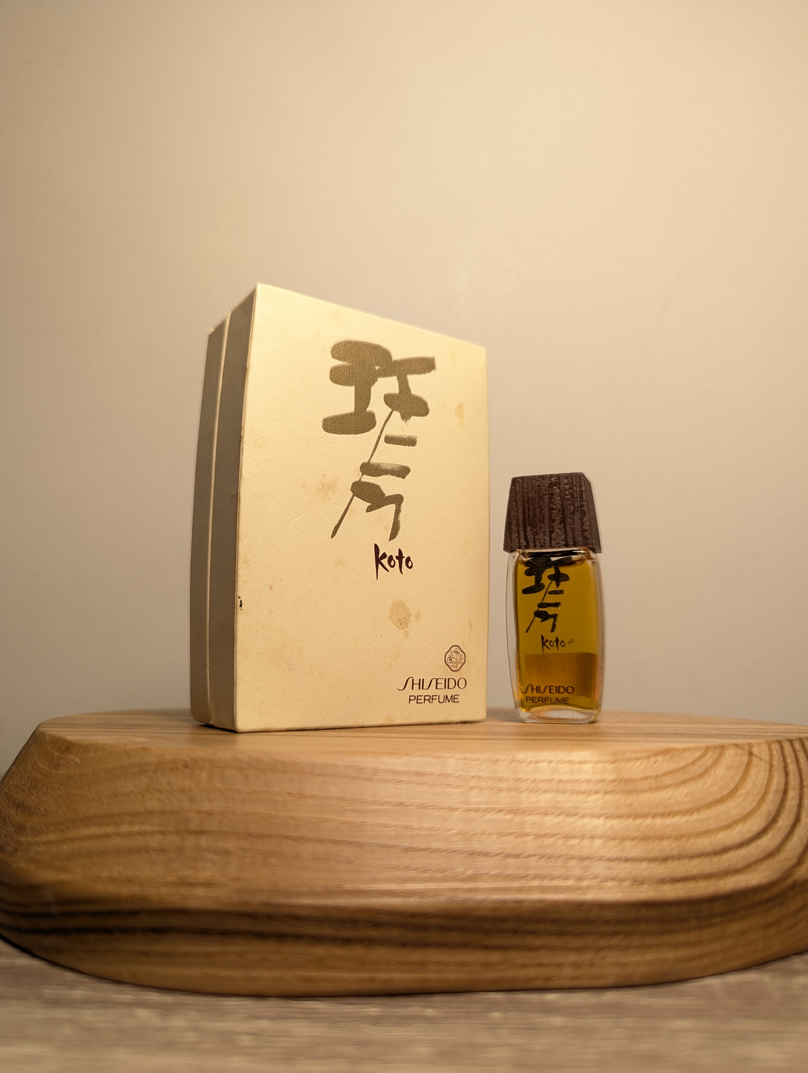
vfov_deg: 71.5
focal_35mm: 24
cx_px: 404
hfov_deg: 56.9
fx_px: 745
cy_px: 536
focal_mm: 6.81
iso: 98
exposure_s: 1/90
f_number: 1.85
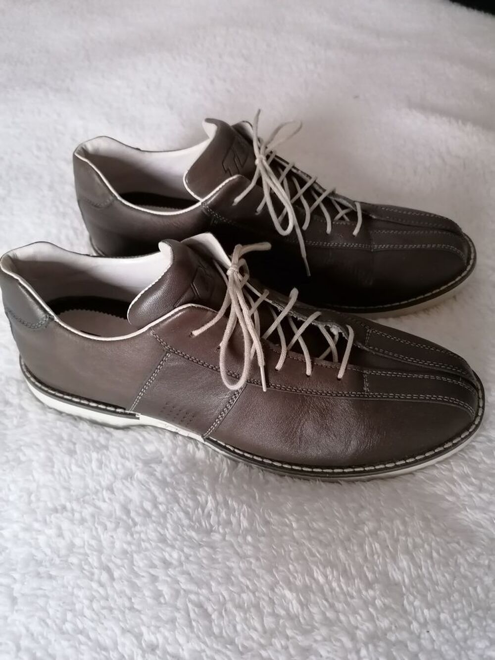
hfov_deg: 51.4
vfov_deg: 65.3
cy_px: 330
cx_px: 248
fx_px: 515
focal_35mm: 27
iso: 640
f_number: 1.8
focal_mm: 4.75
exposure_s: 1/16.7
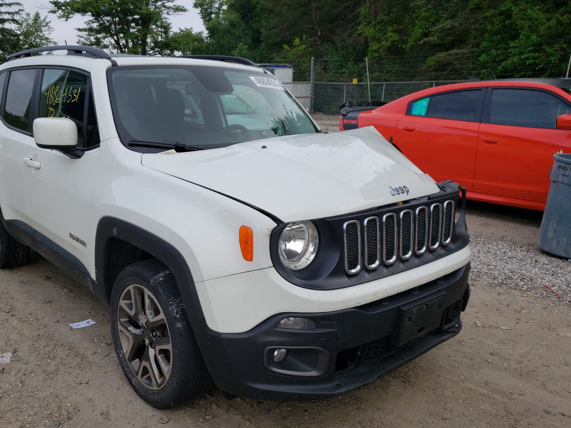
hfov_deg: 59.7
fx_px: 495
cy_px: 233
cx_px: 246
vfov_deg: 46.7
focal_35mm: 30
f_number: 1.5
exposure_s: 1/1250
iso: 50
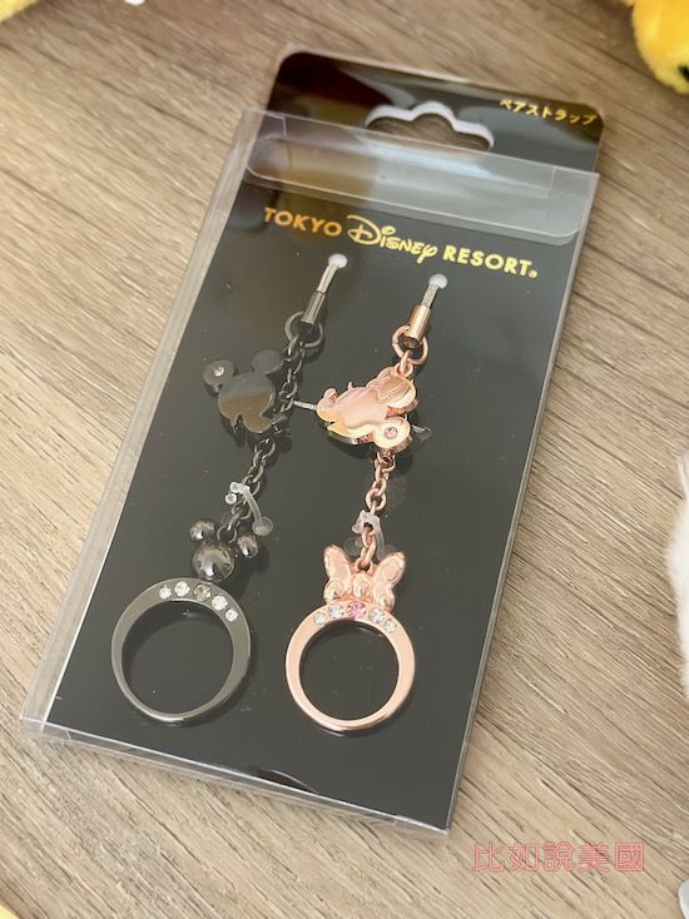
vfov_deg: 39.7
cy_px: 460
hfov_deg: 30.2
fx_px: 1275
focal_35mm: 48
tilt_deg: -64.7
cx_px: 344
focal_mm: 6.86
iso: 800
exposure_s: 1/30
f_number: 1.78
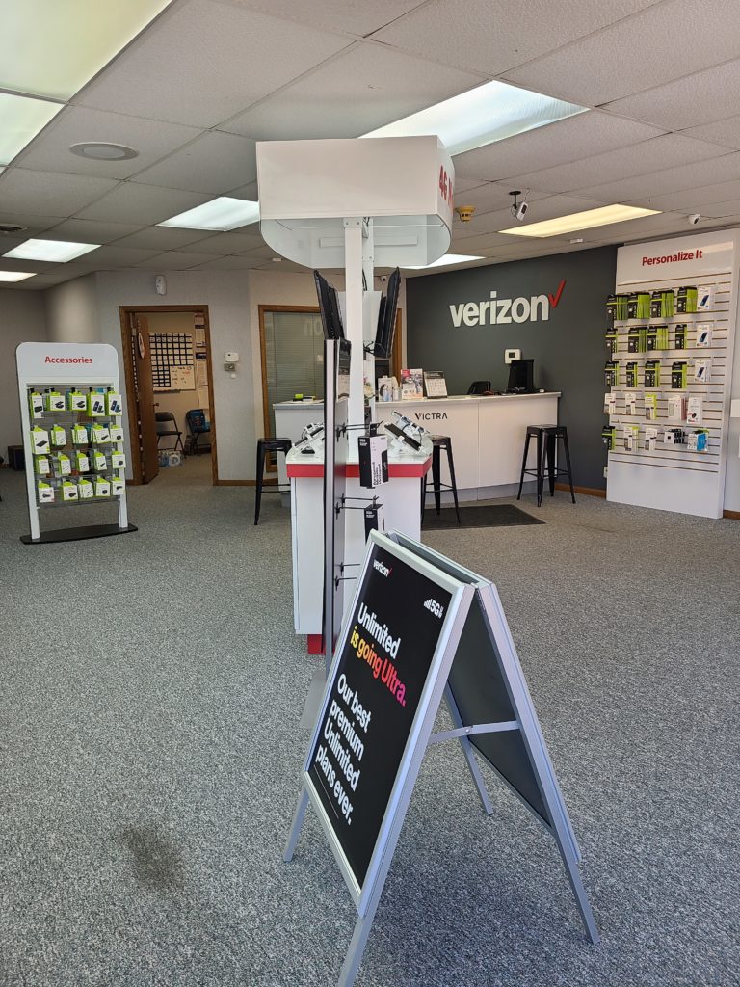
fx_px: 741
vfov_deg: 67.3
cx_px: 370
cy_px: 494
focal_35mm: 26
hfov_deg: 53.1
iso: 50
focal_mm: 5.4
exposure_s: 1/120
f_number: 1.8
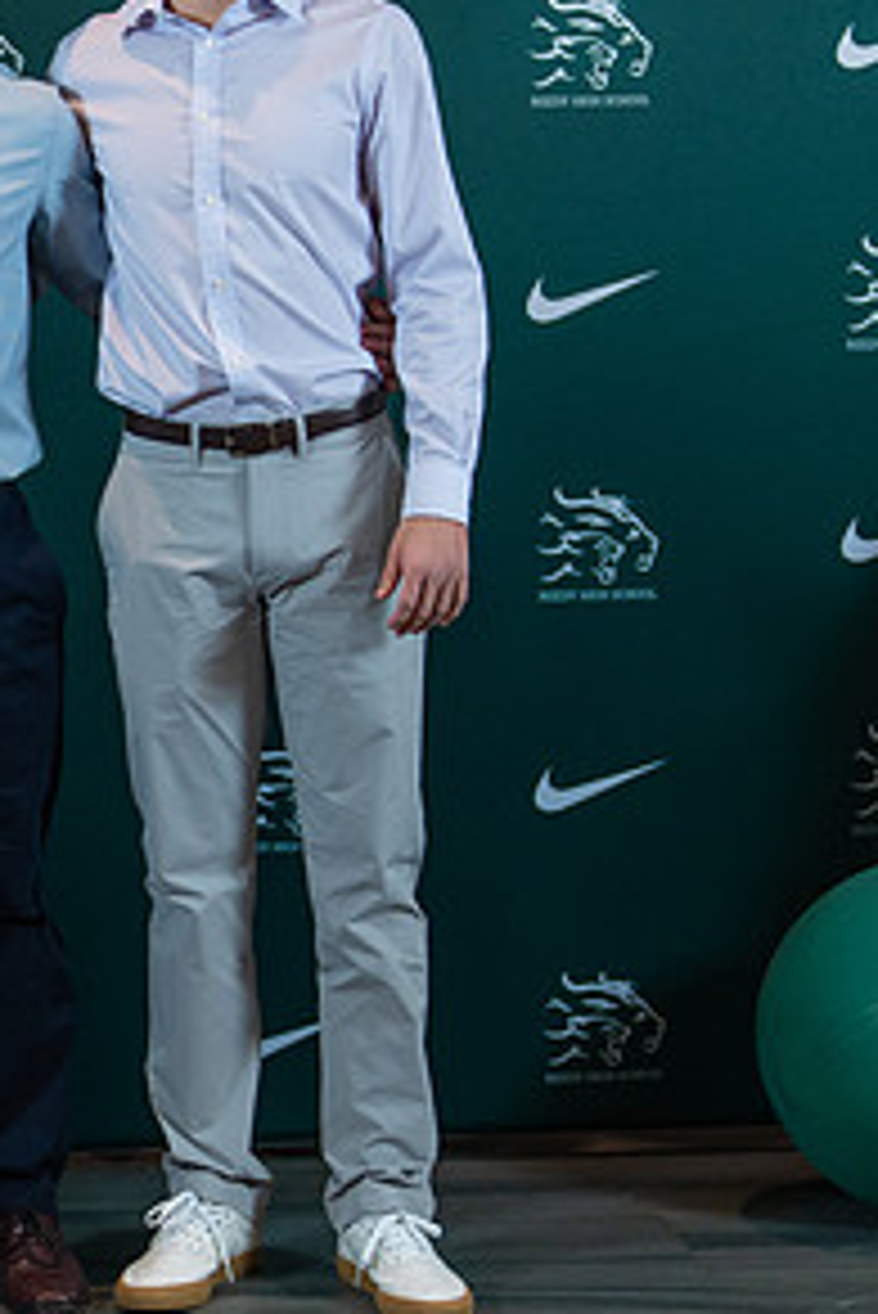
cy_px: 562
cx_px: -147
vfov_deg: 17.6
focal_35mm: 116
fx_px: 4238
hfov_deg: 11.6
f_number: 1.2
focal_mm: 50
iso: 640
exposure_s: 1/320
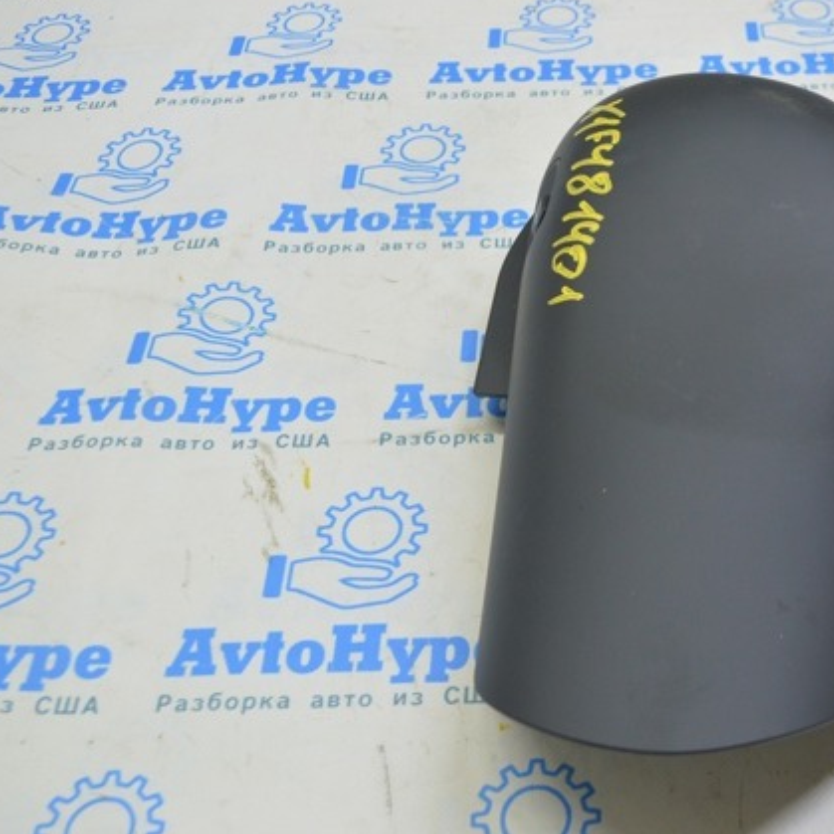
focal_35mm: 49
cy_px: 413
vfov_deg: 34.9
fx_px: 1326
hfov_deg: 34.2
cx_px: 625
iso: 400
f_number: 5.6
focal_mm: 25
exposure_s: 1/20
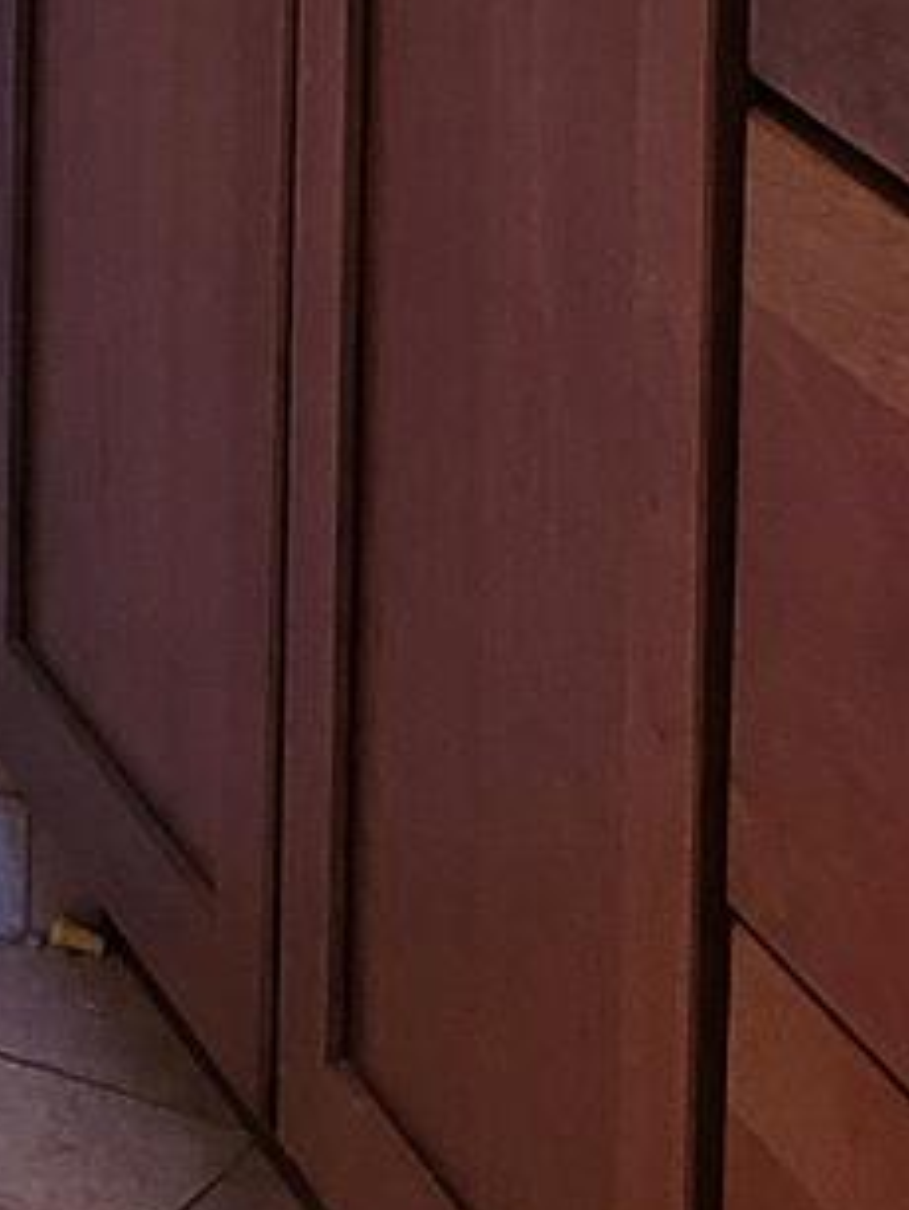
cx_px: -727
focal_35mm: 174
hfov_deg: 8.2
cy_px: -1586
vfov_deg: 10.1
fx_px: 6084
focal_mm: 5.4
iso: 320
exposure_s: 1/120
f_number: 1.8
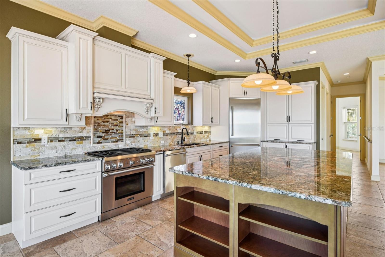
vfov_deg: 64.5
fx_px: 203
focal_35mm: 19
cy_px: 128
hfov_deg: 86.9
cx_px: 192
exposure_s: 1/30
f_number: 8
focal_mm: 19
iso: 400
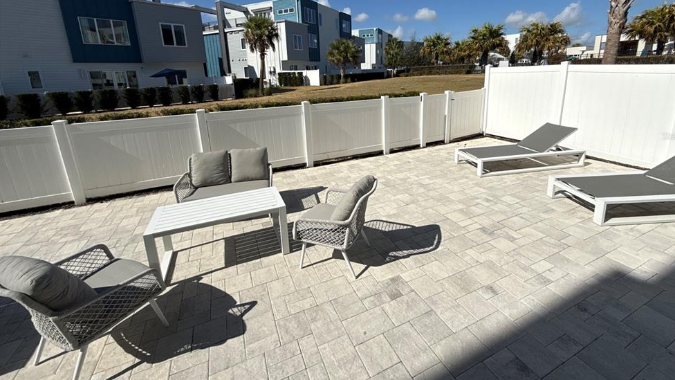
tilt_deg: -11.3
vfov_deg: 65.8
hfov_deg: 99.3
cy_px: 136
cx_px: 350
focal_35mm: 16
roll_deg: +1.9
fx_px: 286
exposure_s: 1/6173
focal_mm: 2.22
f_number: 2.2
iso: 50
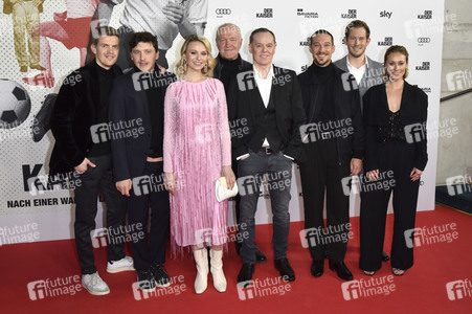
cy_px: 157
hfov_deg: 65.5
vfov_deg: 46.3
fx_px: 367
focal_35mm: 28
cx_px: 236
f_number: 9
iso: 2000
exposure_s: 1/200
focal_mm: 28
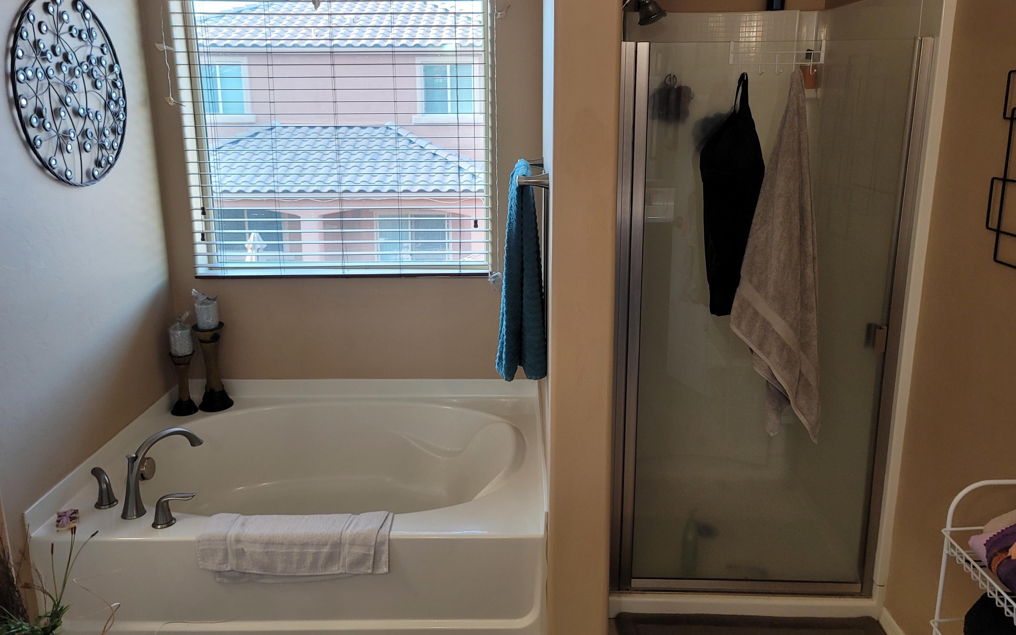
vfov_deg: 45.9
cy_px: 273
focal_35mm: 27
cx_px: 517
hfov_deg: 68.4
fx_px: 748
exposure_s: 1/119
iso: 250
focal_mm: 7
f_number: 1.8
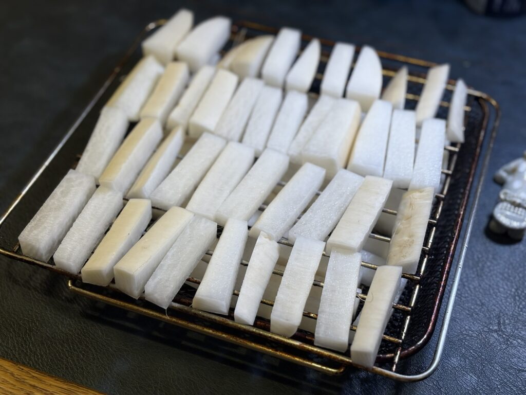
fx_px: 790
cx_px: 263
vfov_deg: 28.0
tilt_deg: -48.1
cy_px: 198
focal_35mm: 52
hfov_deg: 36.8
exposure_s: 1/117
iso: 32
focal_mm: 5.96
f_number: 1.6
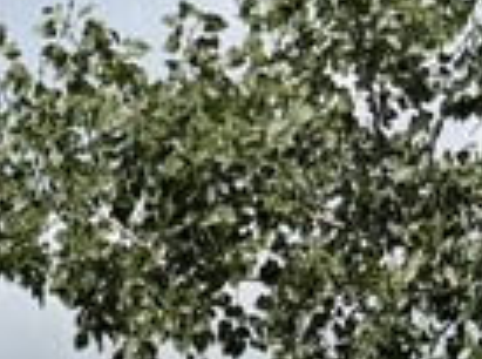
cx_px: -454
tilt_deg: +7.8
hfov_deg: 10.2
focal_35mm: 180
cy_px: 929
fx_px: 2500
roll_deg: -0.3
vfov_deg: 7.5
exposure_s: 1/6711
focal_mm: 6.76
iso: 80
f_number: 1.78
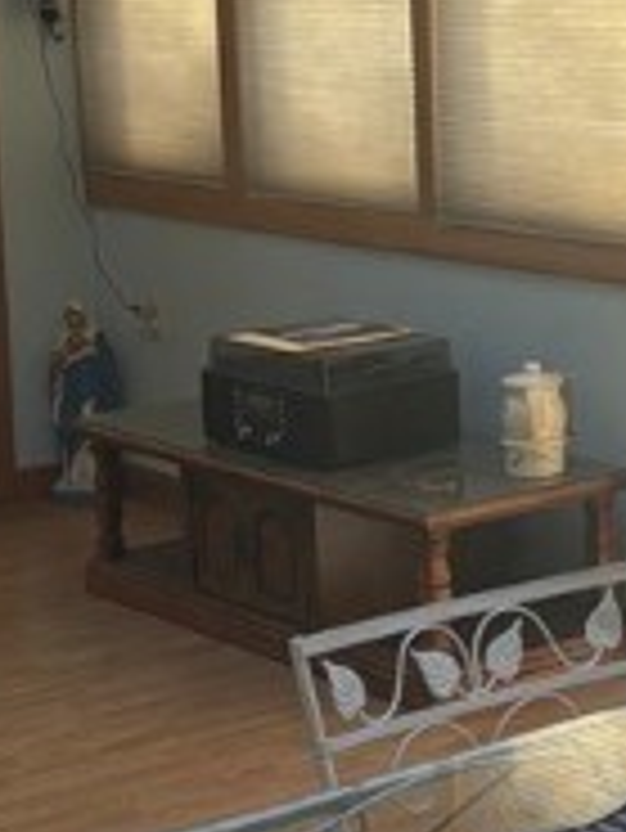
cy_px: 270
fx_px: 2601
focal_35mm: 108
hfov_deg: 13.5
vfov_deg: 18.1
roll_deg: +1.5
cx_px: 626
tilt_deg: -6.8
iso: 125
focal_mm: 5.96
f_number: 1.6
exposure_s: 1/81
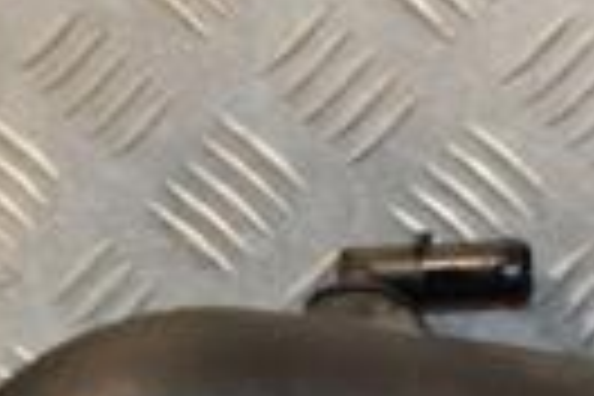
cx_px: 796
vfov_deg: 5.0
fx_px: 4488
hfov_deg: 7.5
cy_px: 630
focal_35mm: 272
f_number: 6.3
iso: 800
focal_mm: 40
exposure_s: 1/200
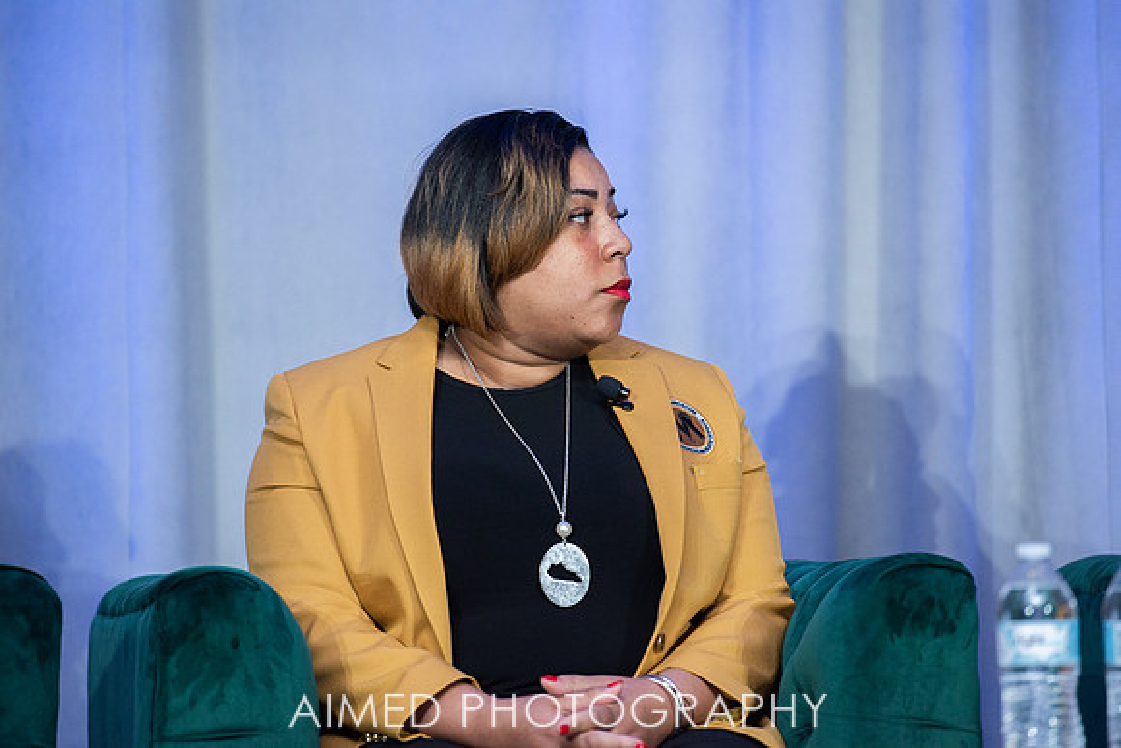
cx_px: 560
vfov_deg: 6.8
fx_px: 6313
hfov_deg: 10.1
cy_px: 374
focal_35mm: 203
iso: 1250
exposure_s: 1/200
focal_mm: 200
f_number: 4
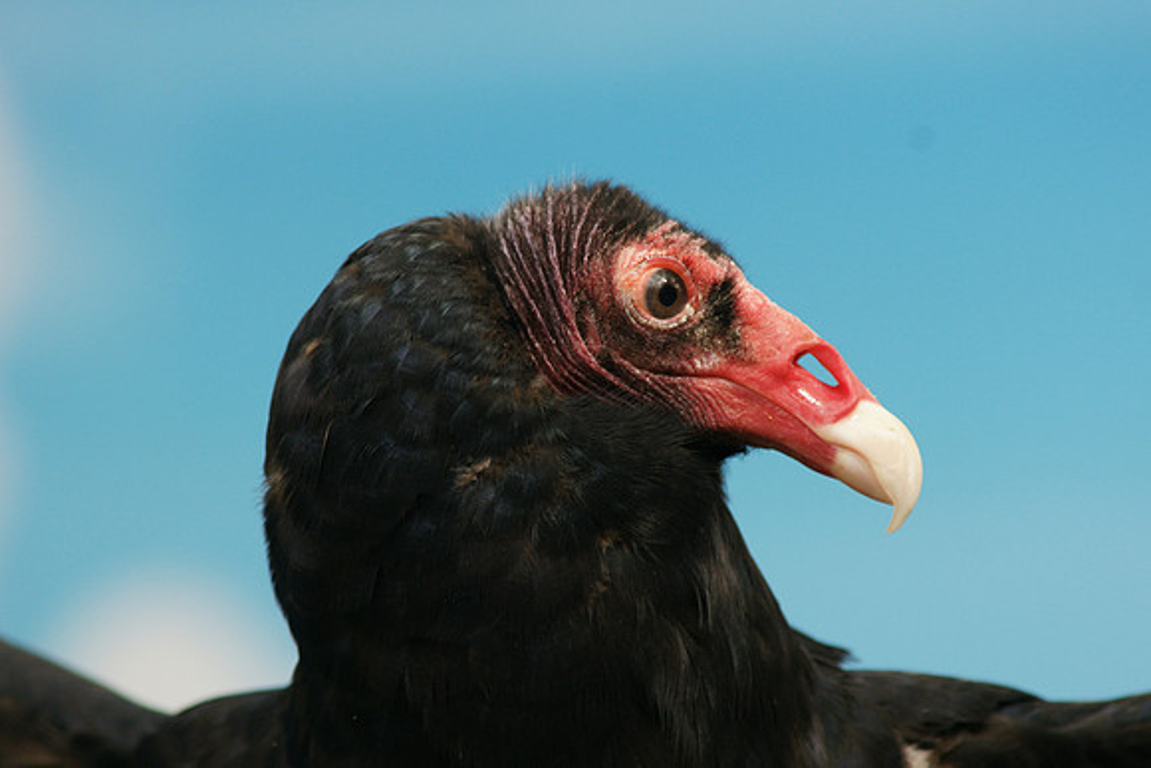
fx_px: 10073
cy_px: 384
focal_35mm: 315
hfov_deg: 6.5
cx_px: 576
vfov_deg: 4.4
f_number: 6.3
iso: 400
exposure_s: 1/400
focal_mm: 210
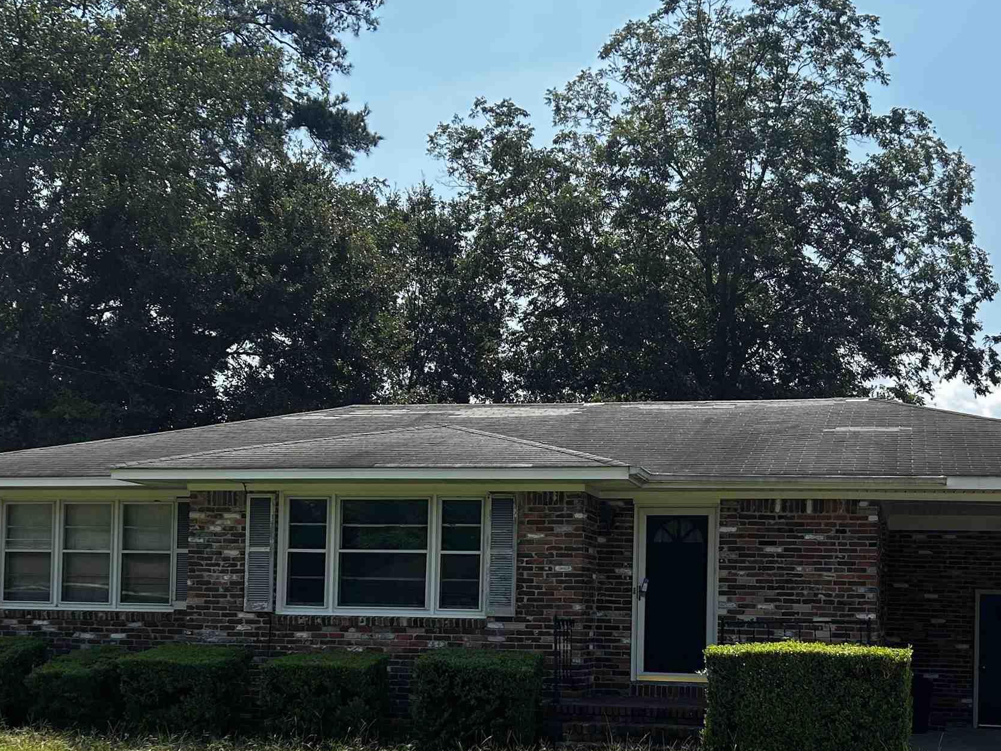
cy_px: 572
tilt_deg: +1.2
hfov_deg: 39.5
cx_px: 582
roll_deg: -1.6
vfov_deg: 29.7
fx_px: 1388
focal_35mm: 48
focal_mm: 5.7
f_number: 1.5
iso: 50
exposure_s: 1/3356
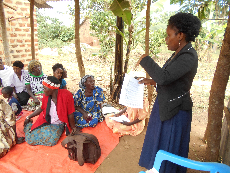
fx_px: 179
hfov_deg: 65.3
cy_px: 89
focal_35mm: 27
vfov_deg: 51.4
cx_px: 111
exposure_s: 1/80
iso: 80
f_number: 3.2
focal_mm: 4.6
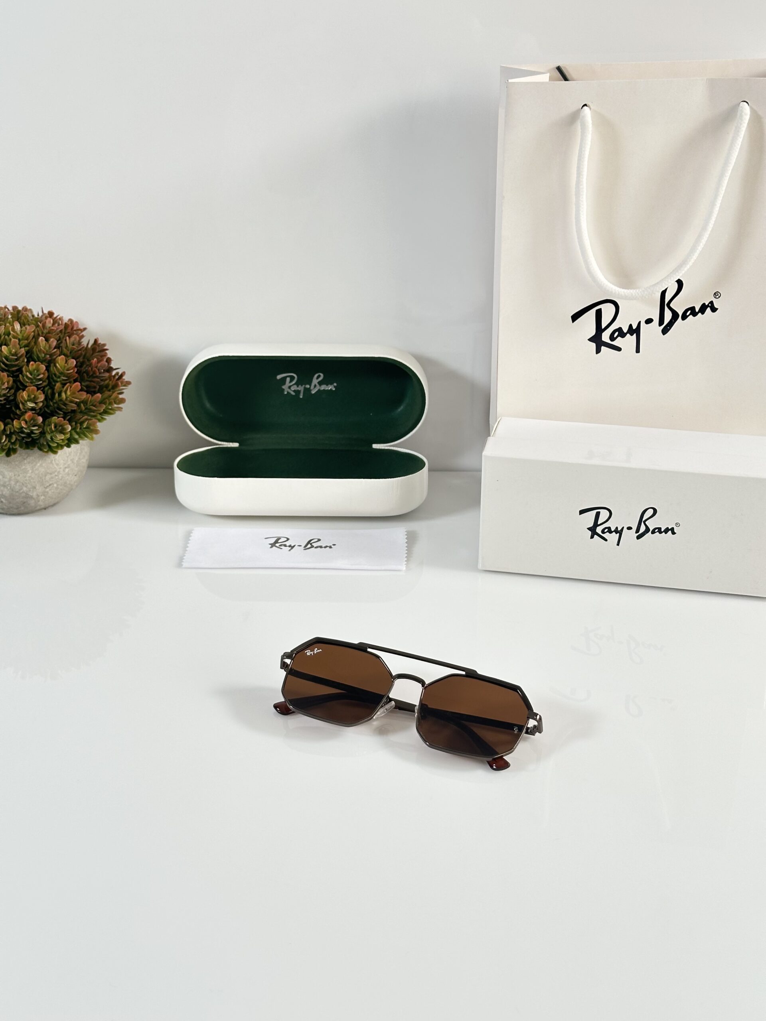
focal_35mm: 48
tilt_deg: -25.1
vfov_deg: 39.7
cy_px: 510
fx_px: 1416
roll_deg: +0.2
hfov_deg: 30.3
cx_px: 383
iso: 64
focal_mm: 6.86
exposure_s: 1/100
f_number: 1.78
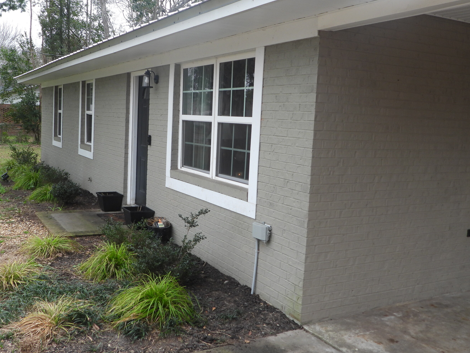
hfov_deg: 52.5
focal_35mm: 35
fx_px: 475
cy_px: 166
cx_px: 204
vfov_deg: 40.7
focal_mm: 5.4
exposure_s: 1/320
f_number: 3.2
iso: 100
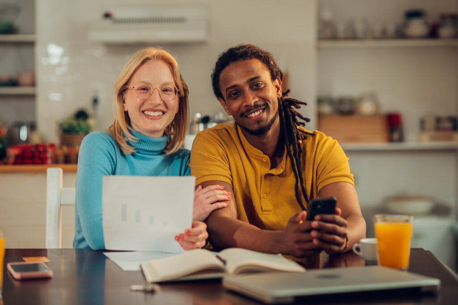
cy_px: 152
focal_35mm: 85
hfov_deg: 23.9
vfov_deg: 16.0
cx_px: 229
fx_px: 1080
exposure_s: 1/200
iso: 160
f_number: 2
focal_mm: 85
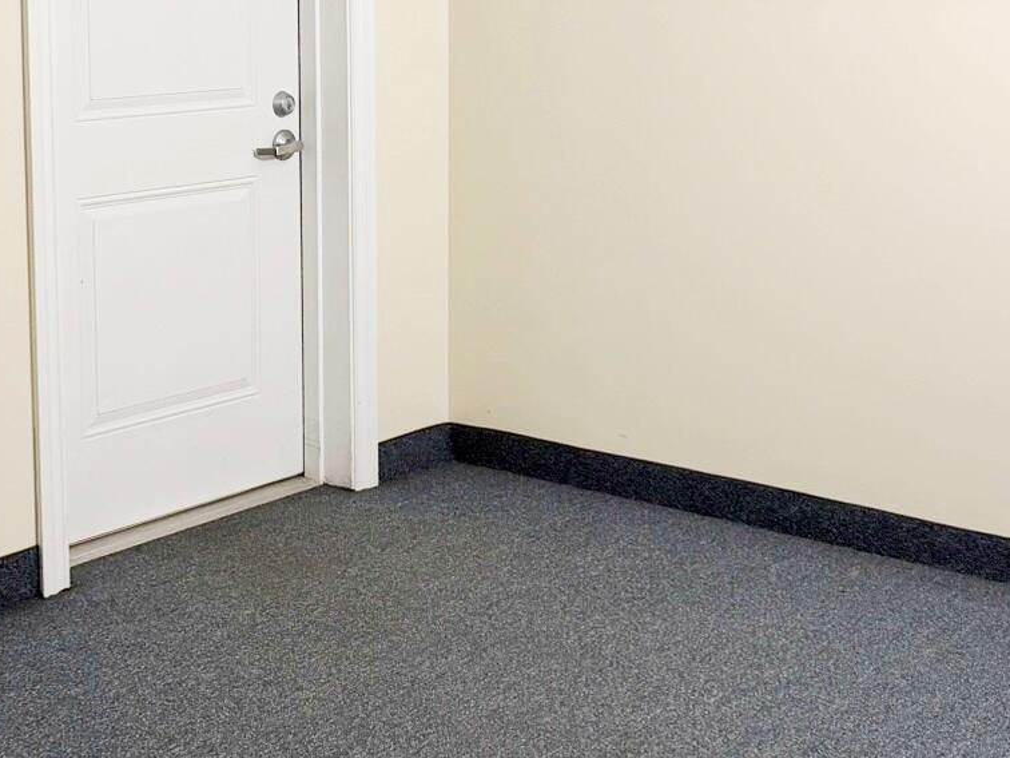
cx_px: 347
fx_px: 1897
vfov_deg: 22.3
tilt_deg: -5.7
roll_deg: +0.8
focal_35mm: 65
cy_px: 160
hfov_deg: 29.6
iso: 320
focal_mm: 6.76
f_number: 1.78
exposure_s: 1/60
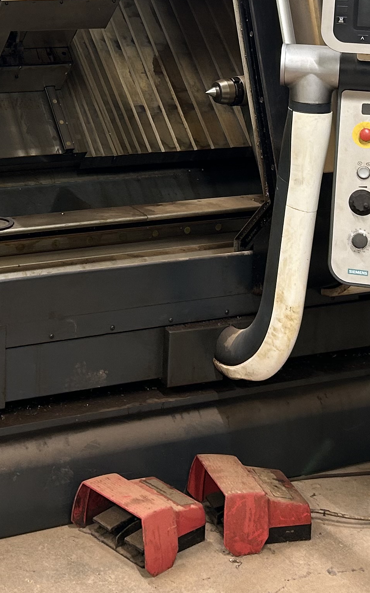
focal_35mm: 73
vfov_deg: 27.1
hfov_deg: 17.6
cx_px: 49
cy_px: 42
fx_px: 1178
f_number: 1.5
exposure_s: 1/50
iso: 80
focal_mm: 5.7
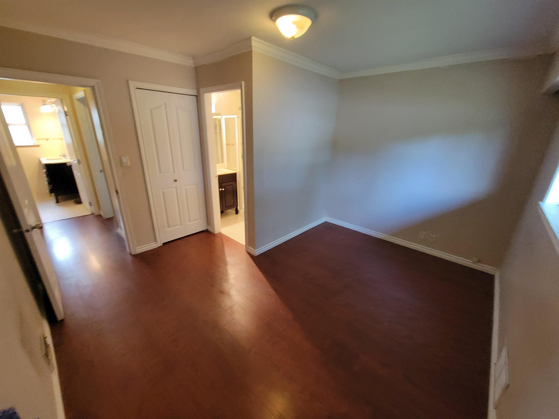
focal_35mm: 13
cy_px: 210
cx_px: 280
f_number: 2.2
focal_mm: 2.2
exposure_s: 1/60
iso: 400
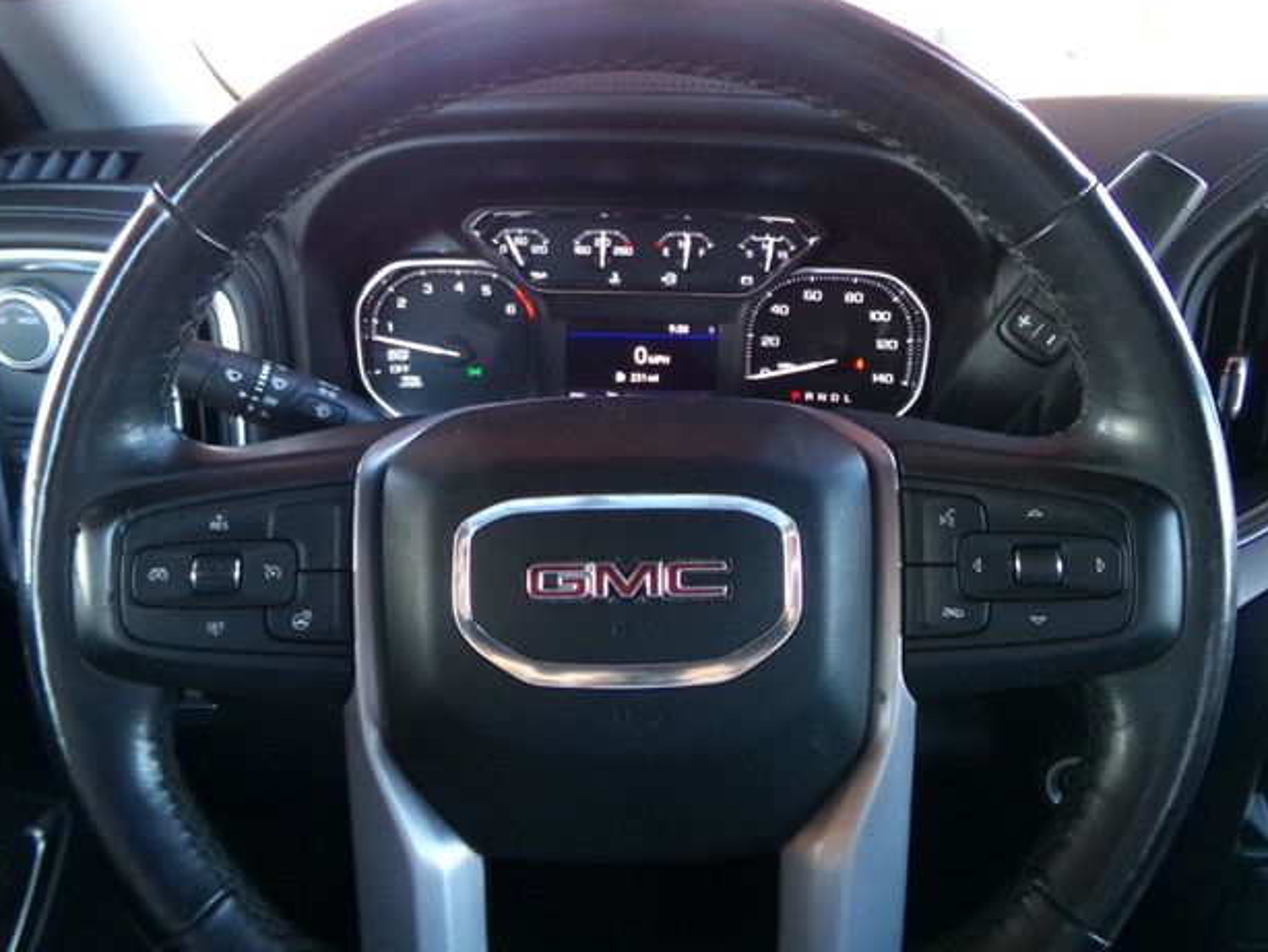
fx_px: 916
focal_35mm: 25
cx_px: 642
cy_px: 473
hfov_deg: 69.4
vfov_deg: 54.9
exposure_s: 1/60
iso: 800
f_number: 3.7
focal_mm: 4.3
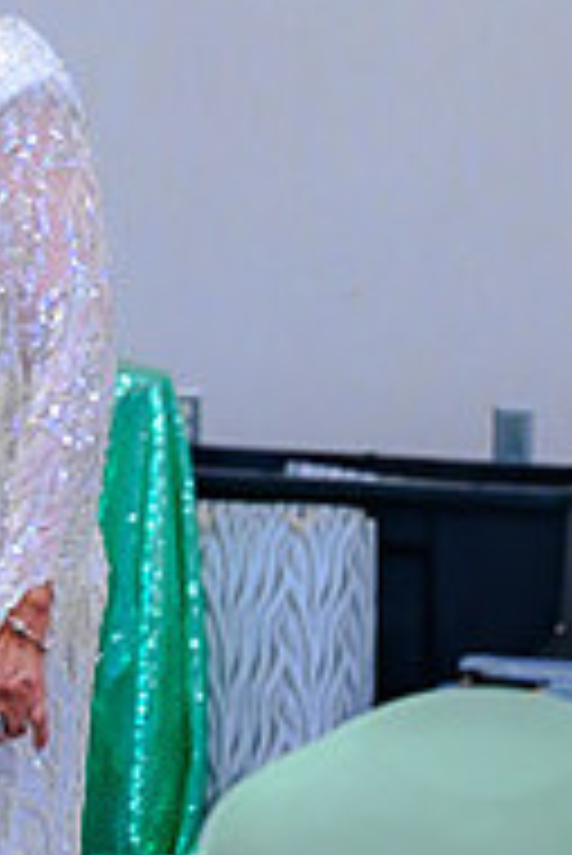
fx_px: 7469
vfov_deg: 6.5
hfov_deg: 4.4
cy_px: 82
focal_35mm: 314
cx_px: -220
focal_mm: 76
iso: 1250
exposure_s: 1/125
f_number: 2.8
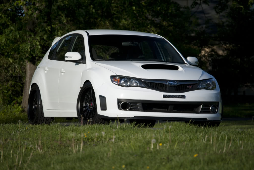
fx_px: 1854
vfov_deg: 5.3
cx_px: 127
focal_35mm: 262
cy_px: 85
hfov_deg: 7.8
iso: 100
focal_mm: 175
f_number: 5.6
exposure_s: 1/250
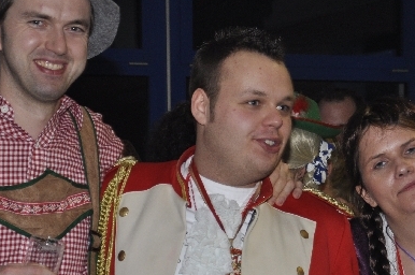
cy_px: 202
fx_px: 1612
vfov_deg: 9.7
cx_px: 233
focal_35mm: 140
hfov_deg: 14.7
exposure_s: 1/60
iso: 400
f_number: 4.8
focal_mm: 45
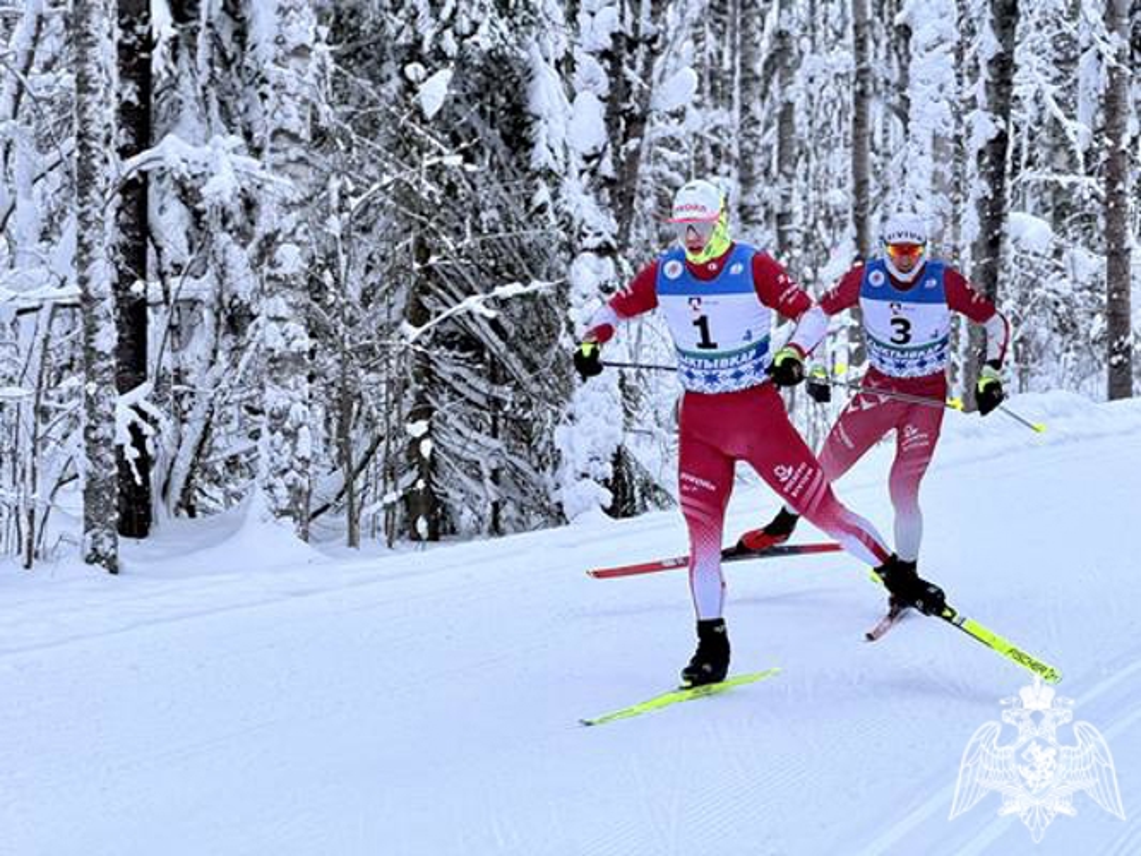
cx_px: 570
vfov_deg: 12.4
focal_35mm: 120
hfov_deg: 16.4
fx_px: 3957
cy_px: 428
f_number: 2.8
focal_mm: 15.66
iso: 64
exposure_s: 1/142
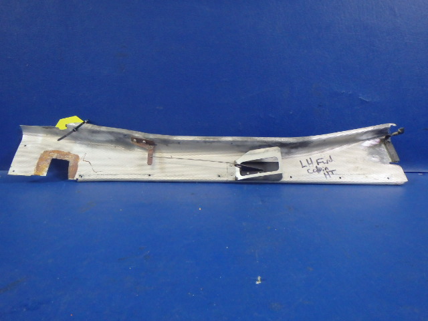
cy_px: 160
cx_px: 214
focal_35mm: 28
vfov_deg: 49.7
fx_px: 346
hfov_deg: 63.4
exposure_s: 1/30
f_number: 3.9
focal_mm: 5
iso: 640
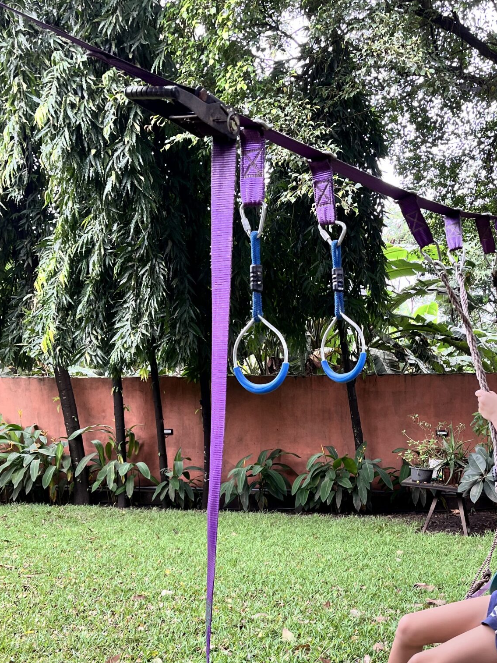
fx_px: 842
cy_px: 440
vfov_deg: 42.4
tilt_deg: -3.5
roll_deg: +1.2
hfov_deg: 32.8
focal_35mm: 44
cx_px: 297
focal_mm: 5.1
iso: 40
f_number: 1.6
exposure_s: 1/121
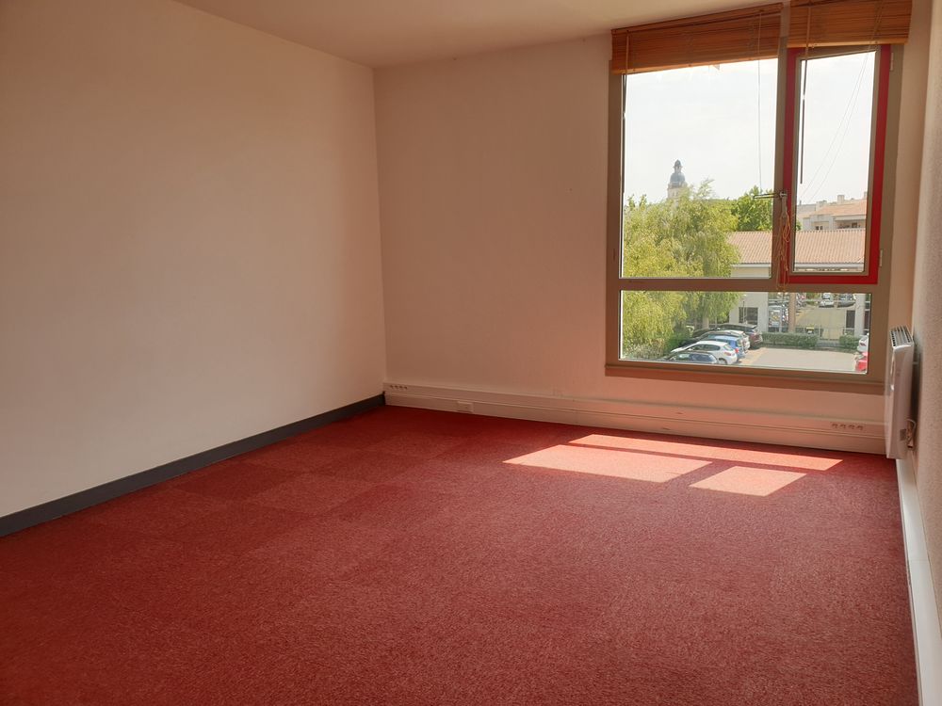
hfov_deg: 67.3
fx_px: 708
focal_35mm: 26
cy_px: 353
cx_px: 471
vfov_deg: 53.1
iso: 50
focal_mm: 4.3
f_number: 2.4
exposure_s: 1/160
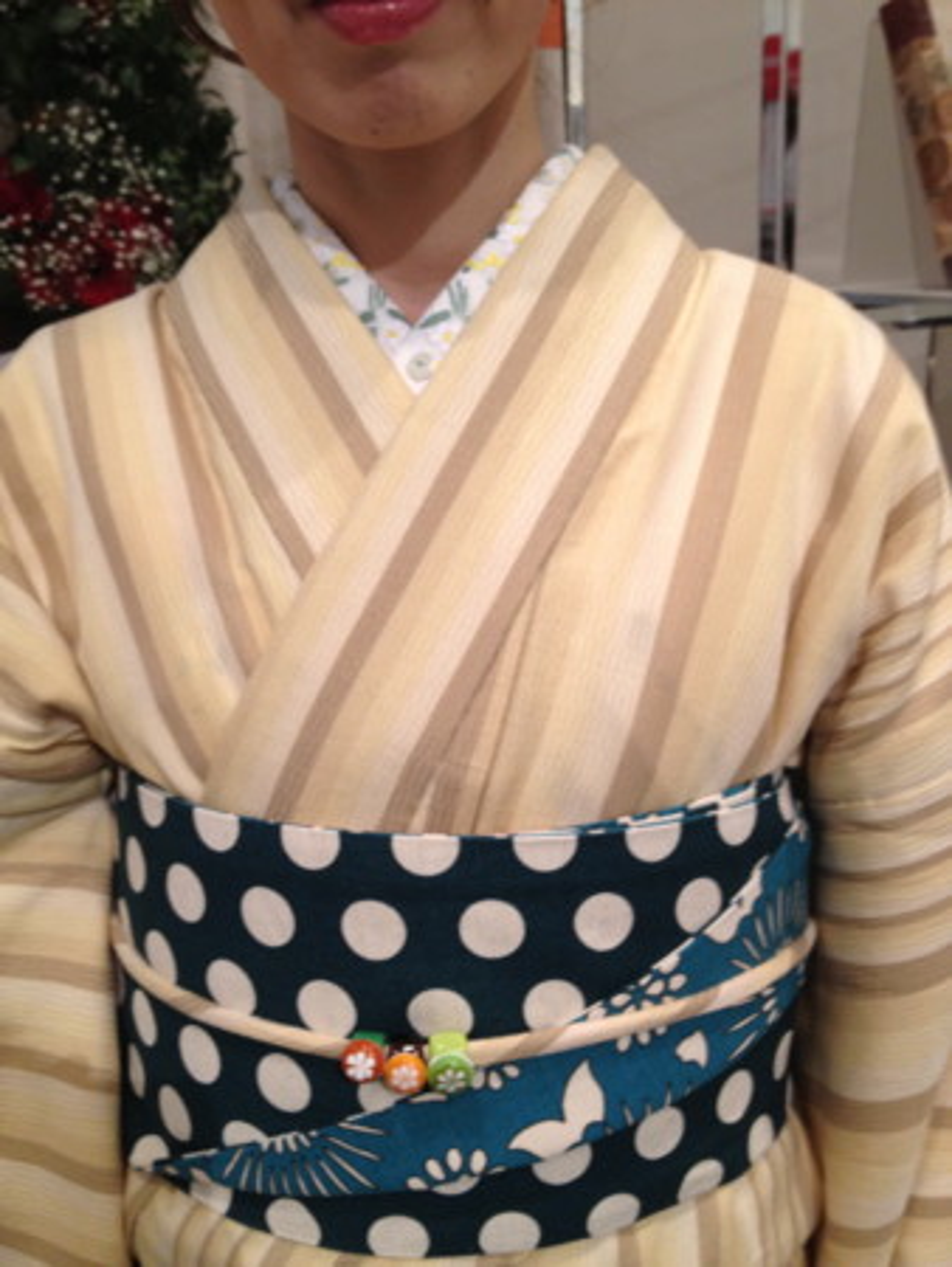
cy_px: 634
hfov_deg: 40.7
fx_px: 1282
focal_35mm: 35
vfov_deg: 52.6
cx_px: 476
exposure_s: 1/20
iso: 125
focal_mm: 4.28
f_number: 2.4
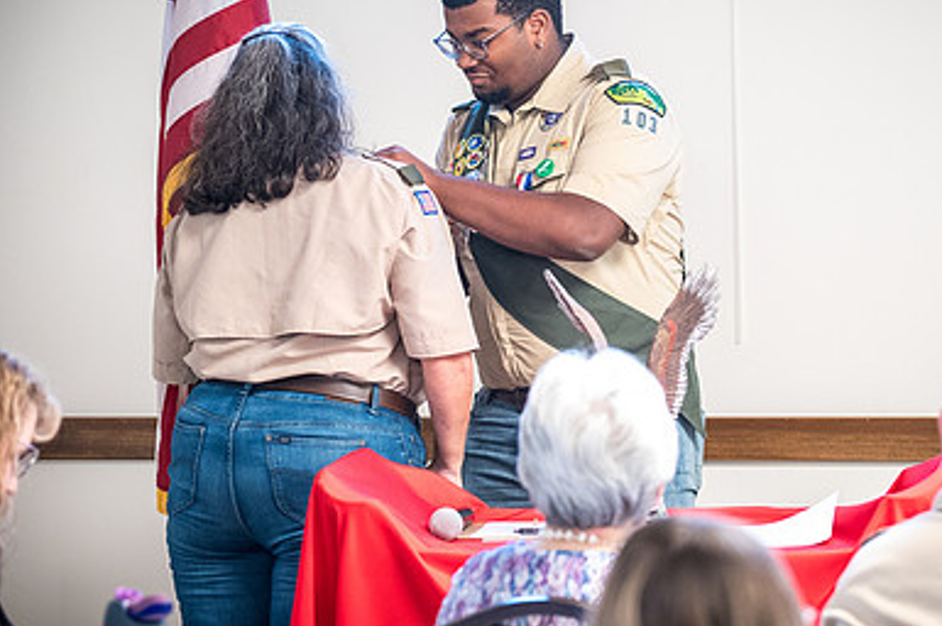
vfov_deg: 7.6
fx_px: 4732
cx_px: 531
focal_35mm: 181
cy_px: 284
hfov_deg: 11.4
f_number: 4
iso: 4000
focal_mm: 120
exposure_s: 1/60
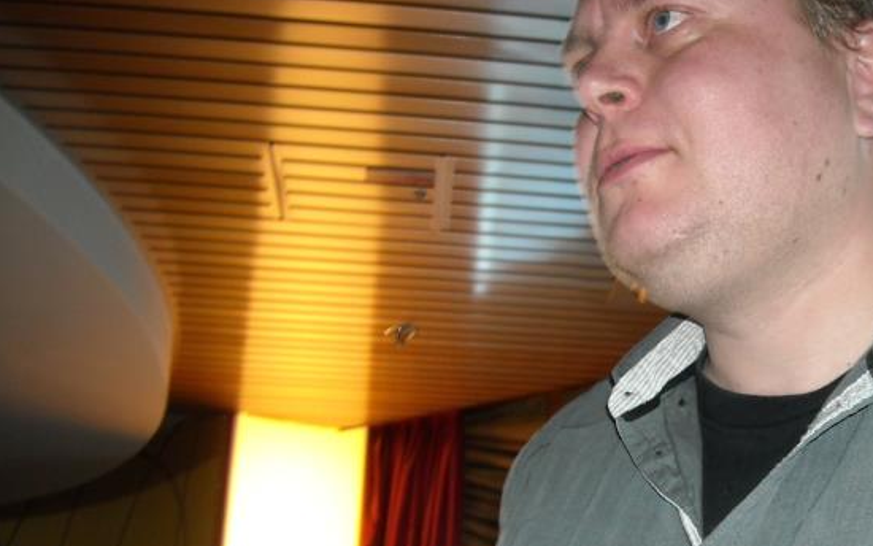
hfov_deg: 37.0
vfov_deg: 23.7
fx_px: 1285
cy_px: 411
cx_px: 605
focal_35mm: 54
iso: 200
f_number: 2.8
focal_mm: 5.7
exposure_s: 1/60
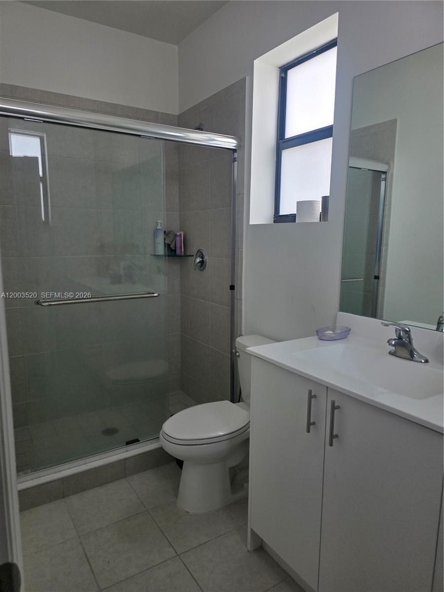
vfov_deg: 73.9
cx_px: 222
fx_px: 393
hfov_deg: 58.9
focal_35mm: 23
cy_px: 296
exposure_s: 1/359
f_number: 1.7
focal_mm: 6.3
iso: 50
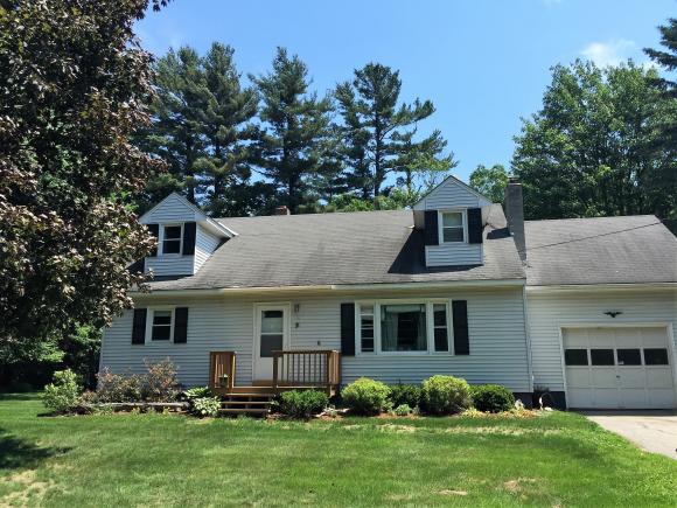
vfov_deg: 48.2
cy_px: 254
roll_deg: -0.1
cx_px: 338
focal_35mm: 29
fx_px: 567
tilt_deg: +10.5
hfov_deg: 61.7
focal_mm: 4.15
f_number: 2.2
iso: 32
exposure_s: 1/1276
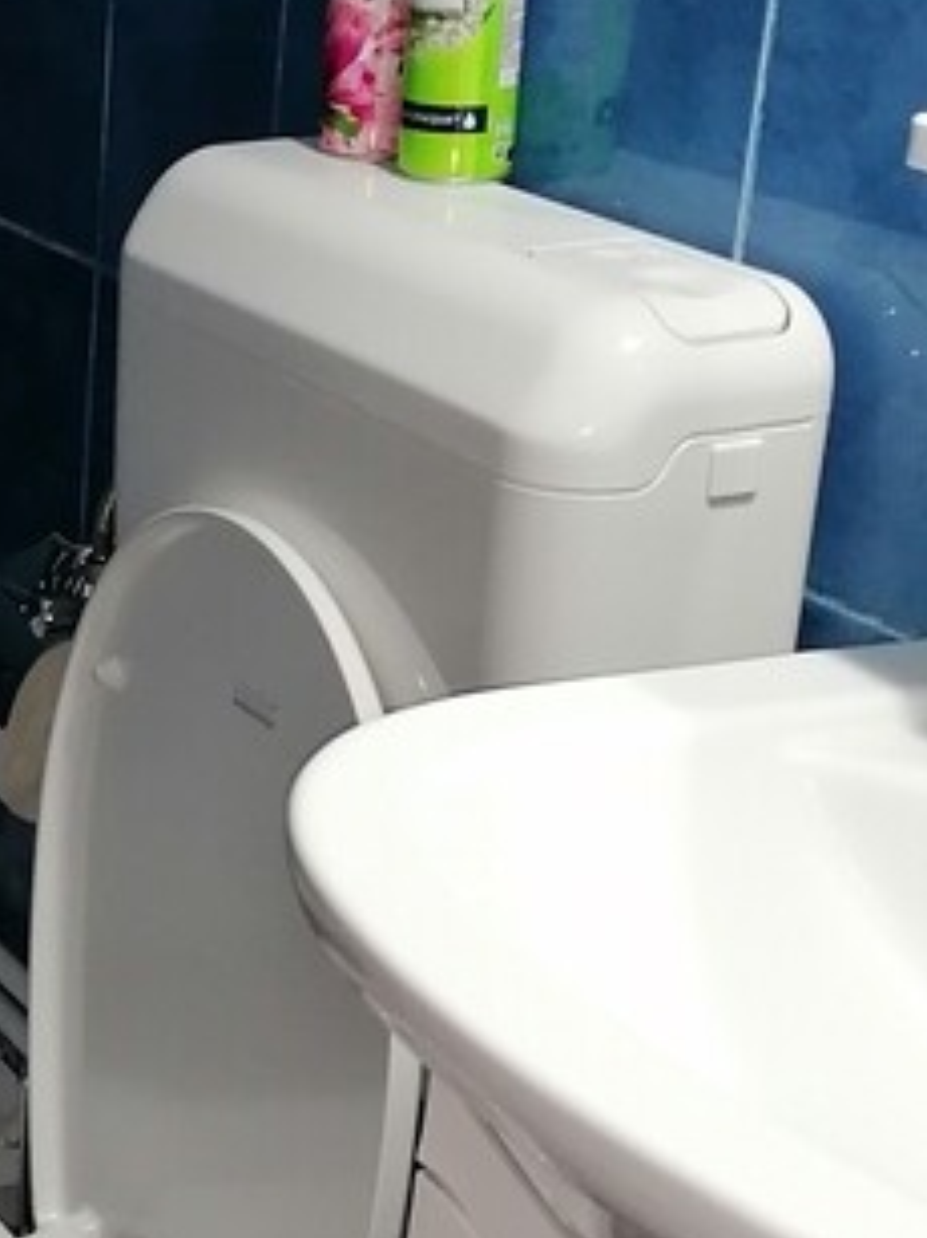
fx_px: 3216
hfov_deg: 15.6
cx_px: -298
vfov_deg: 21.7
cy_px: 746
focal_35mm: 90
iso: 160
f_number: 1.8
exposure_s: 1/33.3
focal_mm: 4.75
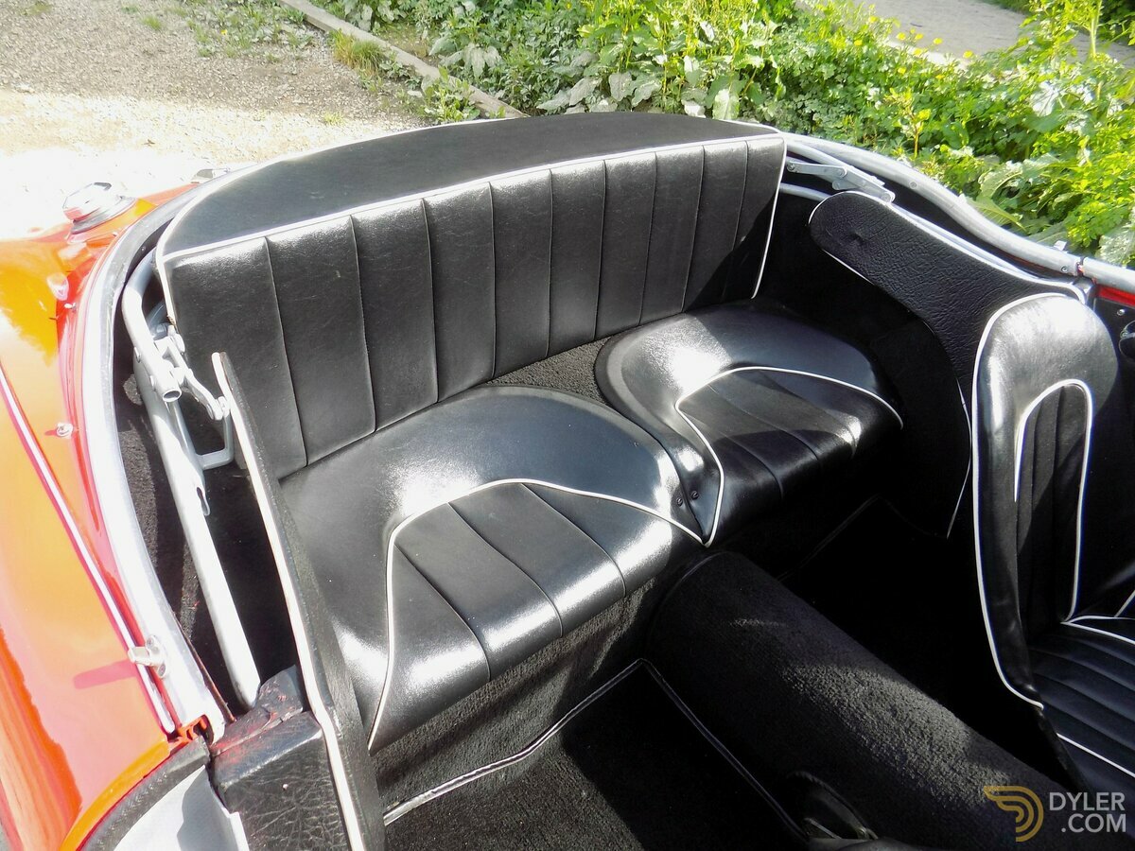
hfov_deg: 73.9
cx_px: 568
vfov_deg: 58.9
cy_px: 426
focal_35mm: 23
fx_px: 754
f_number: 3.1
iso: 80
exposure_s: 1/160
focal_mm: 4
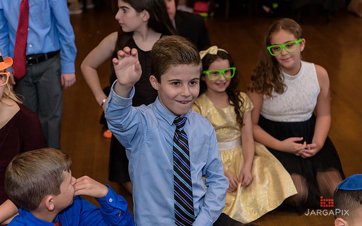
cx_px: 182
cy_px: 107
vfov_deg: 20.3
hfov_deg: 32.0
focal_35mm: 64
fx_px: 631
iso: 1600
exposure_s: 1/125
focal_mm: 62
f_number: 3.2
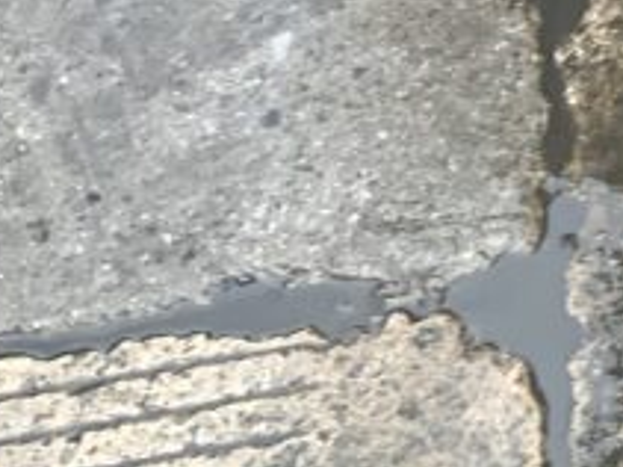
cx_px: 995
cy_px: -618
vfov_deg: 9.5
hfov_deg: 13.1
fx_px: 2536
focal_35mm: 141
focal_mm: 3
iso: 16
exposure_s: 1/161
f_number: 1.8
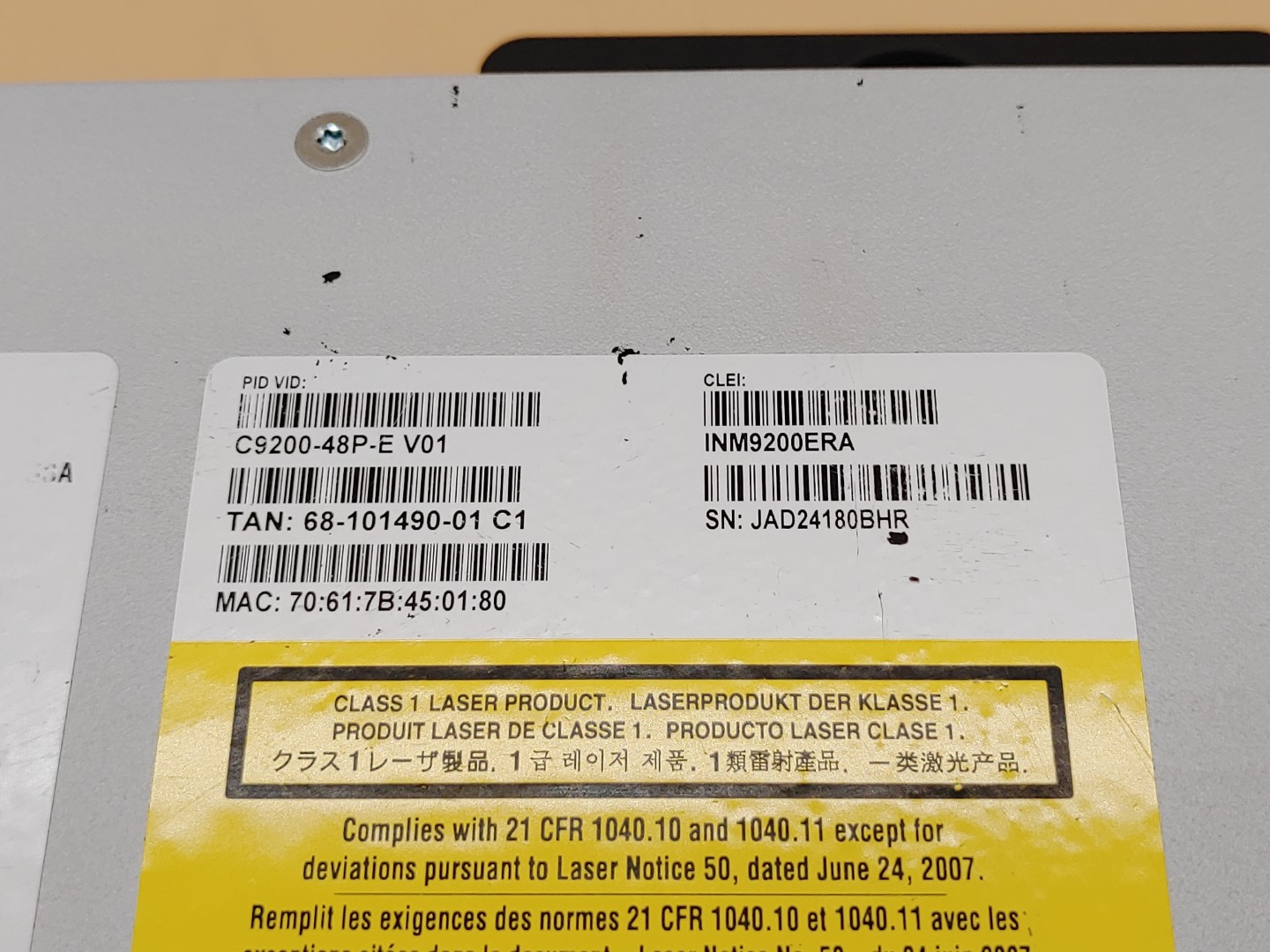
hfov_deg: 38.9
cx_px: 635
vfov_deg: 29.7
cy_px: 476
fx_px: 1798
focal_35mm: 49
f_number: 1.8
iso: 50
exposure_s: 1/138
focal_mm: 4.36
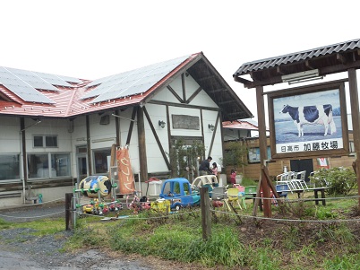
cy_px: 135
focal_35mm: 42
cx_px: 180
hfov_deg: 44.8
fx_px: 437
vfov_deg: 34.3
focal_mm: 6.9
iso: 125
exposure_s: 1/60
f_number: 3.7
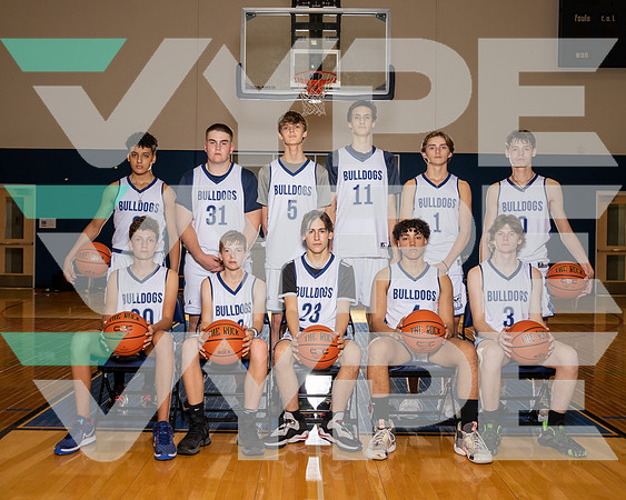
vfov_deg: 38.4
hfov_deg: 47.0
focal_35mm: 39
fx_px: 719
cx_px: 306
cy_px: 241
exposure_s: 1/250
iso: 1250
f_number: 8
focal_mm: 32
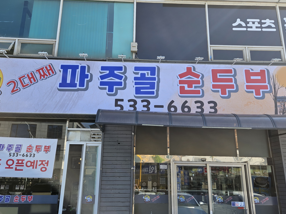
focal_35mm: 29
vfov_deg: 48.1
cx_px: 140
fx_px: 240
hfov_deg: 61.7
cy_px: 119
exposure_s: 1/487
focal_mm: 5.4
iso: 25
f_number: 1.8
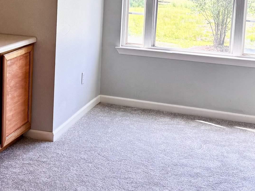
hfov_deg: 27.9
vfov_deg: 20.8
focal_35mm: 69
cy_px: 18
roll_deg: -1.9
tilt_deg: -6.5
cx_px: 79
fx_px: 508
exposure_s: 1/137
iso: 64
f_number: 1.78
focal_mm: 6.76
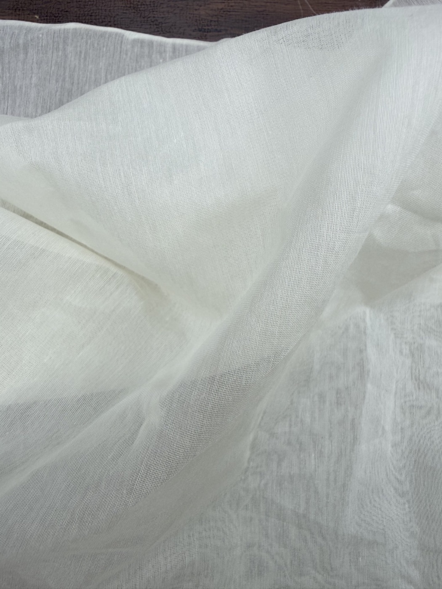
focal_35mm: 24
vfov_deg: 71.6
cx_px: 221
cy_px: 294
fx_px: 409
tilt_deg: -80.0
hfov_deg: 56.8
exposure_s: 1/100
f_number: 2.2
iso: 50
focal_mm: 2.22
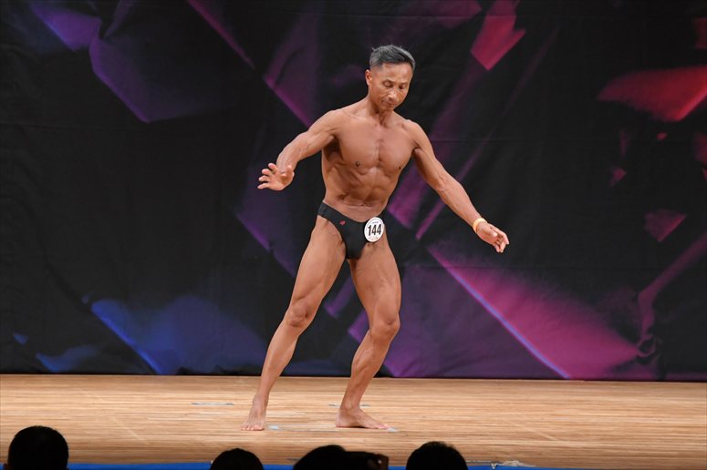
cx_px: 354
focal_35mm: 285
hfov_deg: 7.2
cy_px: 235
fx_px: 5594
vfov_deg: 4.8
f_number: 5.6
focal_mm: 190
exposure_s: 1/400
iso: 3200
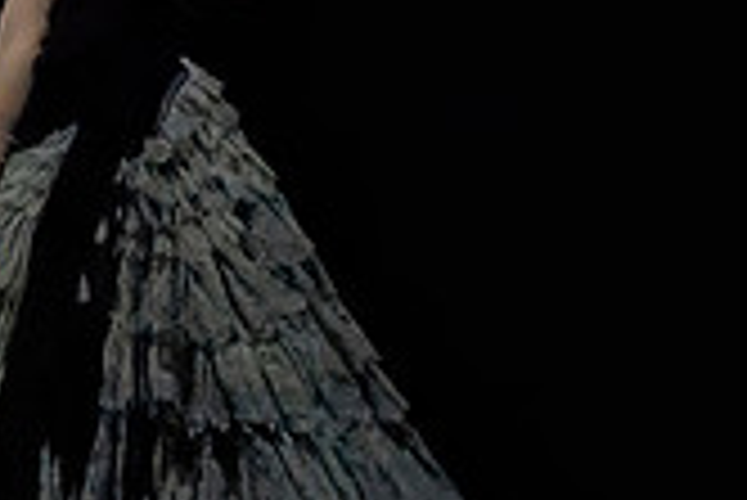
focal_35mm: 1338
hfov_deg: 1.5
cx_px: 1192
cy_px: 82
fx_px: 27787
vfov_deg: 1.0
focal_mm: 303
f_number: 10
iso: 10000
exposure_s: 1/400
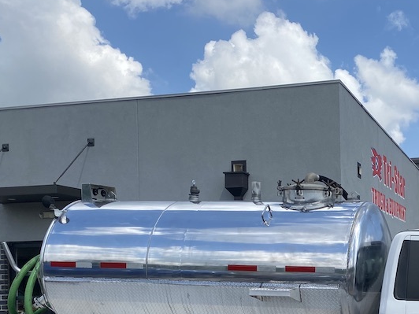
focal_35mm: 50
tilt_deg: -0.4
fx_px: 605
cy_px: 278
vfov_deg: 28.1
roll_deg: +1.3
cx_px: 398
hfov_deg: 35.3
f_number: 1.8
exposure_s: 1/2688
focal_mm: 4.25
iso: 32
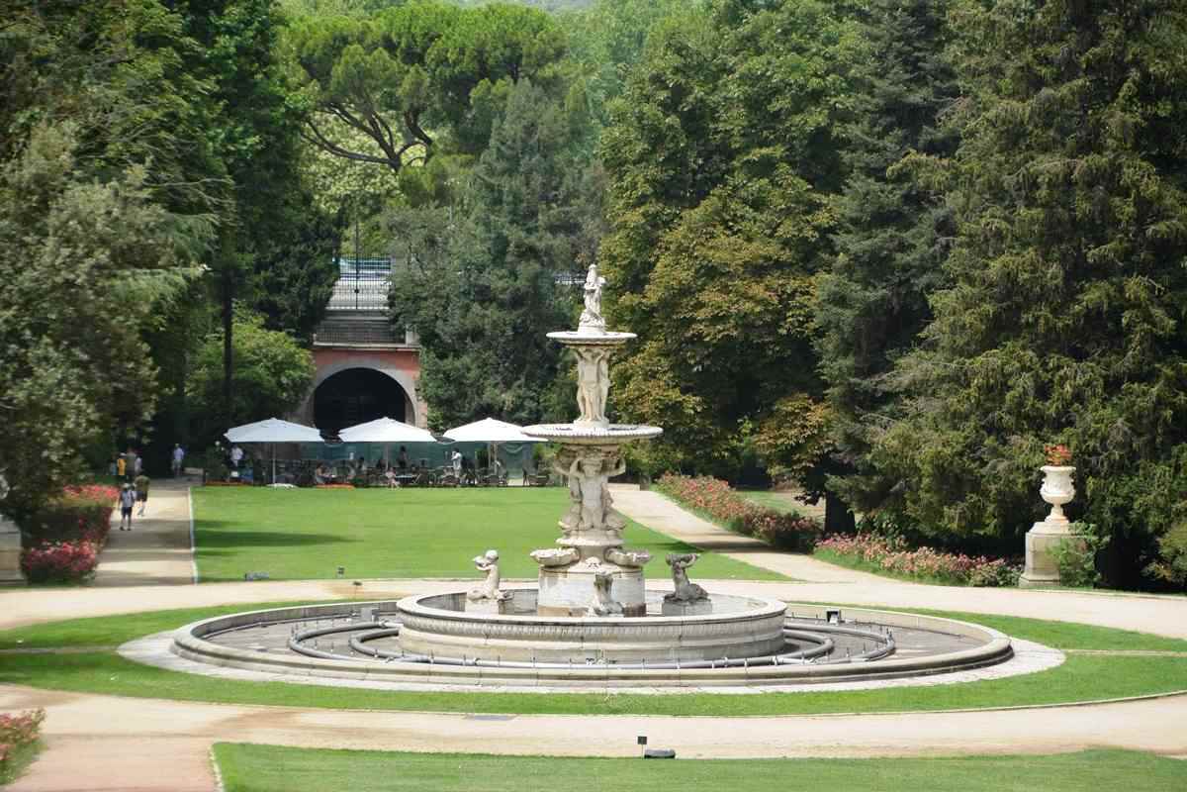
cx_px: 594
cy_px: 396
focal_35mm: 180
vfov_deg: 7.6
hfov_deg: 11.4
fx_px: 5935
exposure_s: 1/320
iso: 100
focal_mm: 120
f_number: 7.1
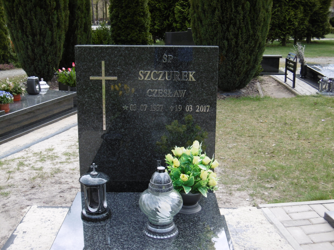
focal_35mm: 51
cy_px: 125
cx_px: 167
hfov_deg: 37.5
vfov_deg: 28.6
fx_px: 492
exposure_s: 1/250
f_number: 4
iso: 100
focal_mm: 9.2
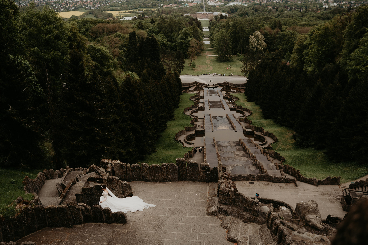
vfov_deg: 37.9
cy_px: 122
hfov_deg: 54.4
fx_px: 358
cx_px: 184
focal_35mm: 35
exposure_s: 1/3200
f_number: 1.8
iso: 250
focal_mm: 35
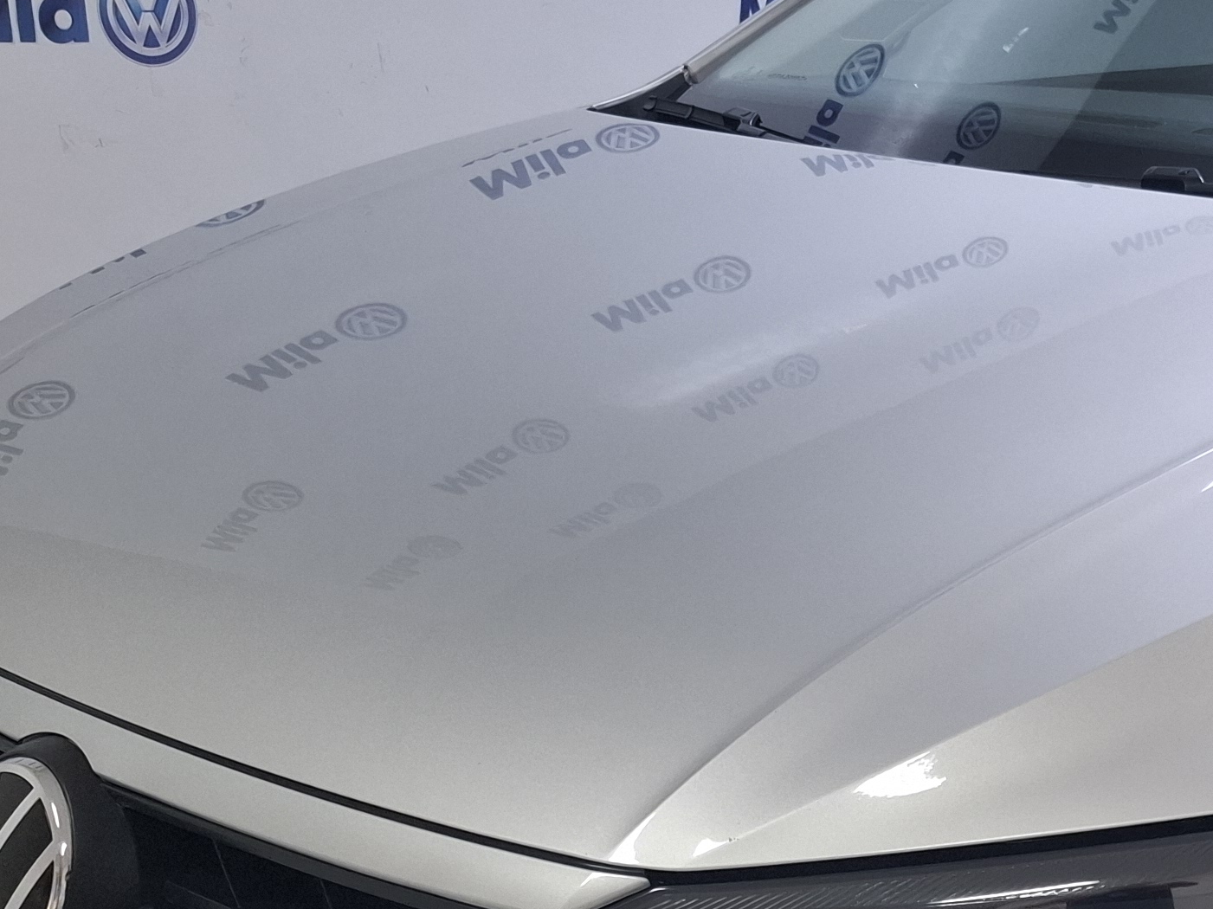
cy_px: 840
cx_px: 1171
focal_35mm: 67
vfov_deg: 21.4
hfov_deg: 27.5
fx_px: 2347
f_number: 1.8
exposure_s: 1/60
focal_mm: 5.54
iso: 250
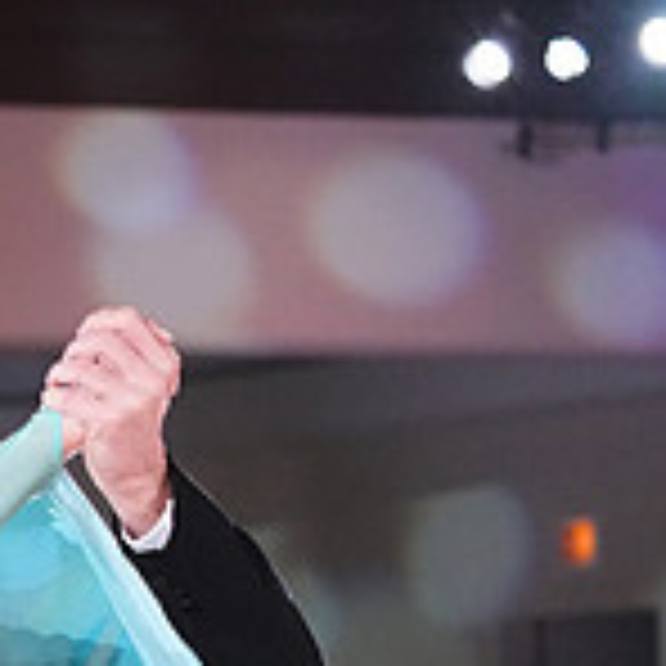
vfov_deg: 5.3
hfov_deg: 5.3
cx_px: -178
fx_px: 7161
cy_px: 1179
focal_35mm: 329
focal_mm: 99
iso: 8000
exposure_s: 1/400
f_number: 4.5
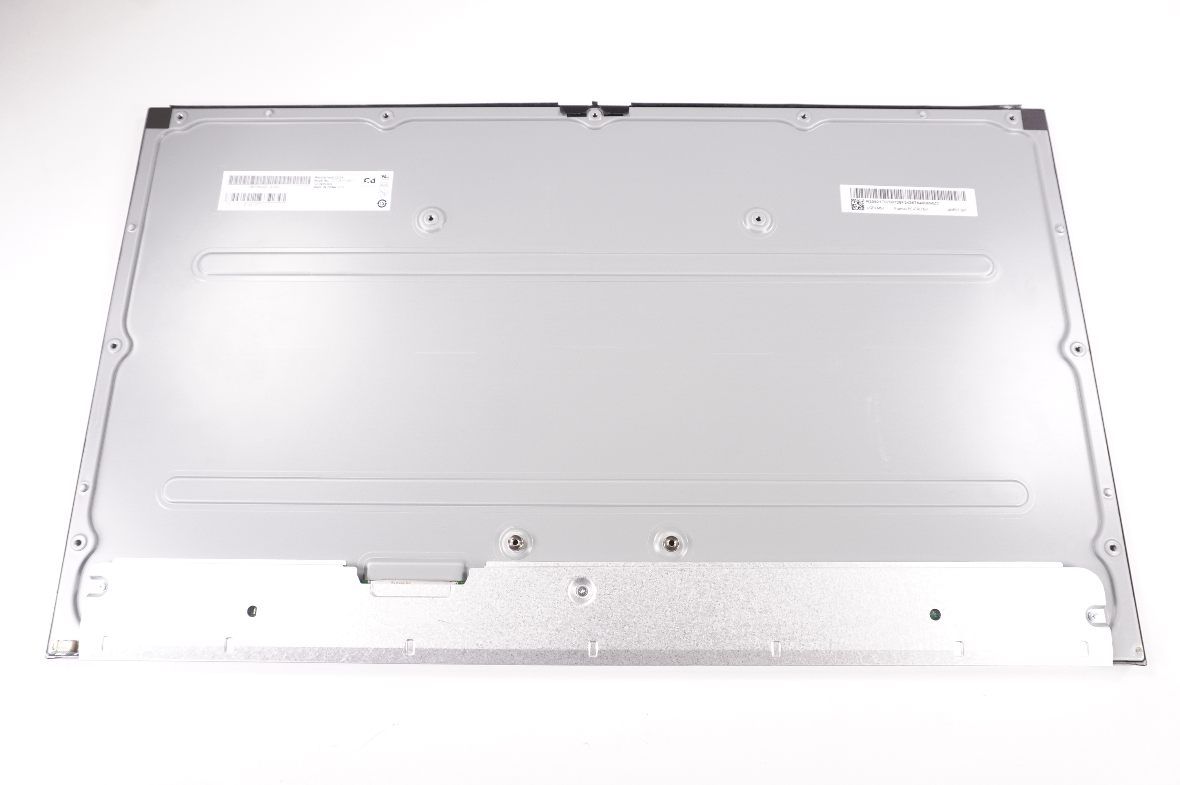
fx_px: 786
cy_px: 392
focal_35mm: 24
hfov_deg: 73.8
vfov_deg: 53.0
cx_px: 590
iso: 640
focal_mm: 16
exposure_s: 1/250
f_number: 5.6
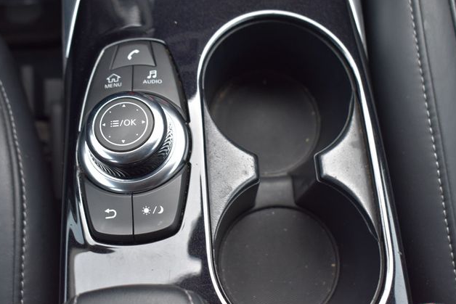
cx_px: 227
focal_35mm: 55
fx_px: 697
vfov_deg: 24.6
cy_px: 154
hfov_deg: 36.2
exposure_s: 1/15
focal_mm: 36
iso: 560
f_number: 6.3
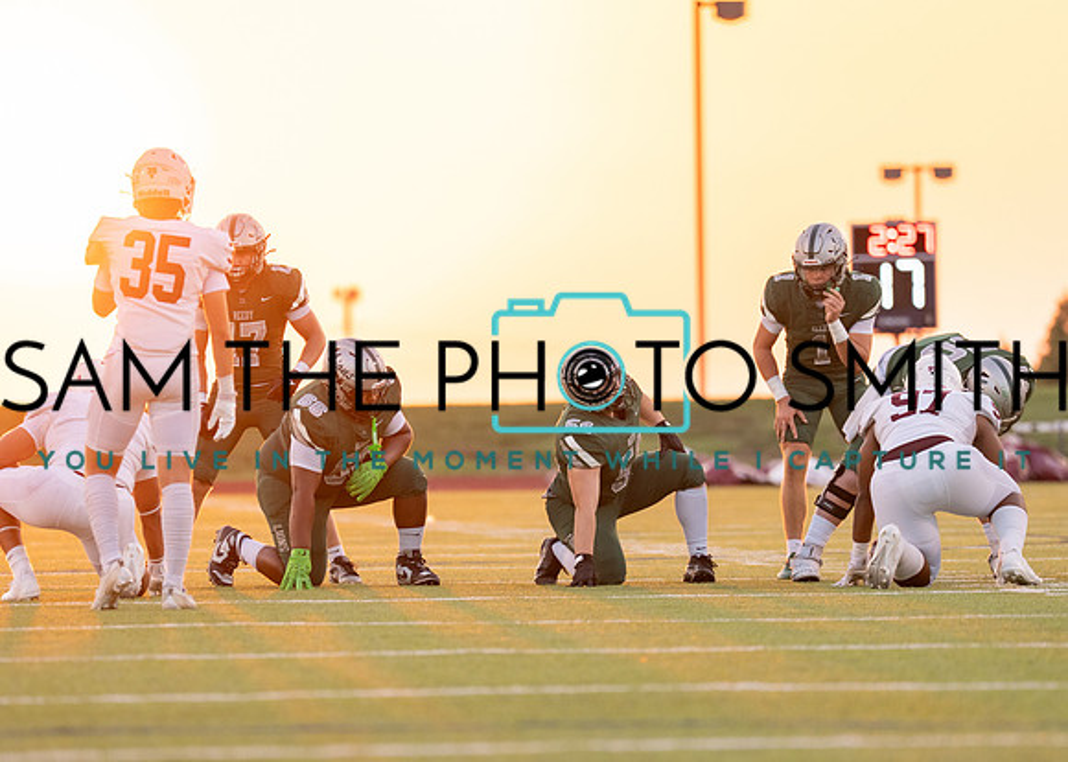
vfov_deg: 4.5
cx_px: 607
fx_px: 9679
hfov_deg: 6.3
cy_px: 447
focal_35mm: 319
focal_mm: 200
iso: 640
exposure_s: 1/1250
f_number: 2.8
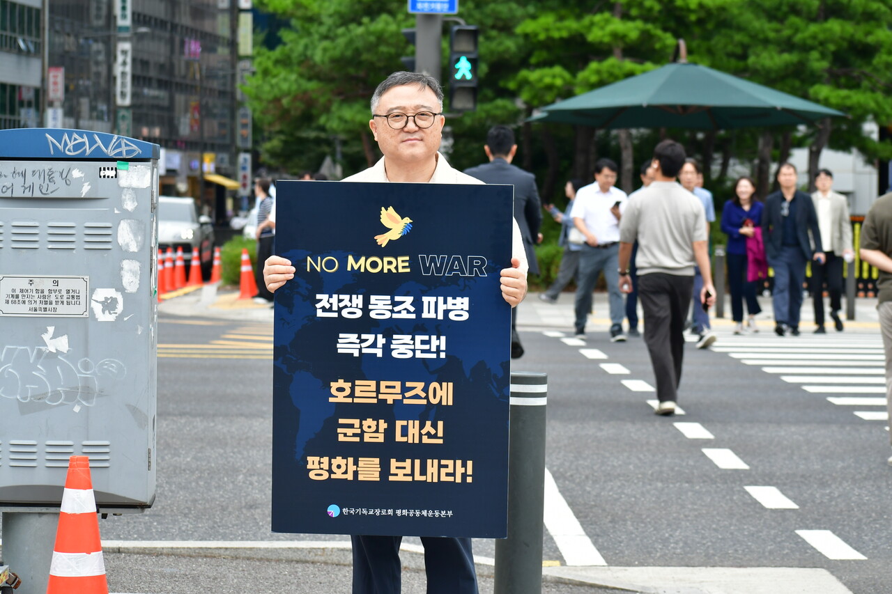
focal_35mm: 123
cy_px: 297
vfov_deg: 11.1
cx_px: 446
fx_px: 3047
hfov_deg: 16.7
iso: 500
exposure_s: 1/400
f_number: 11
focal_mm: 82
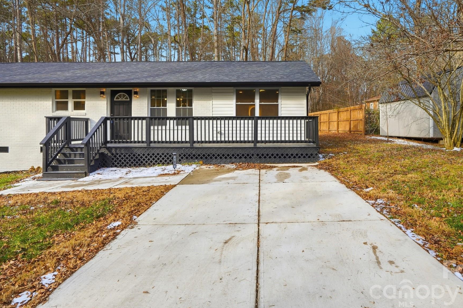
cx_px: 260
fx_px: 296
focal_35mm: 23
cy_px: 134
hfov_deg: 75.8
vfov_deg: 54.9
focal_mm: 20
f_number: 11
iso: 160
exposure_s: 1/1000
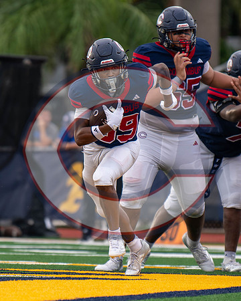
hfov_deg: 2.3
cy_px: 194
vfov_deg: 2.9
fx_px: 5953
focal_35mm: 668
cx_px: 60
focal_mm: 180
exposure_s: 1/1000
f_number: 2.8
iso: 250
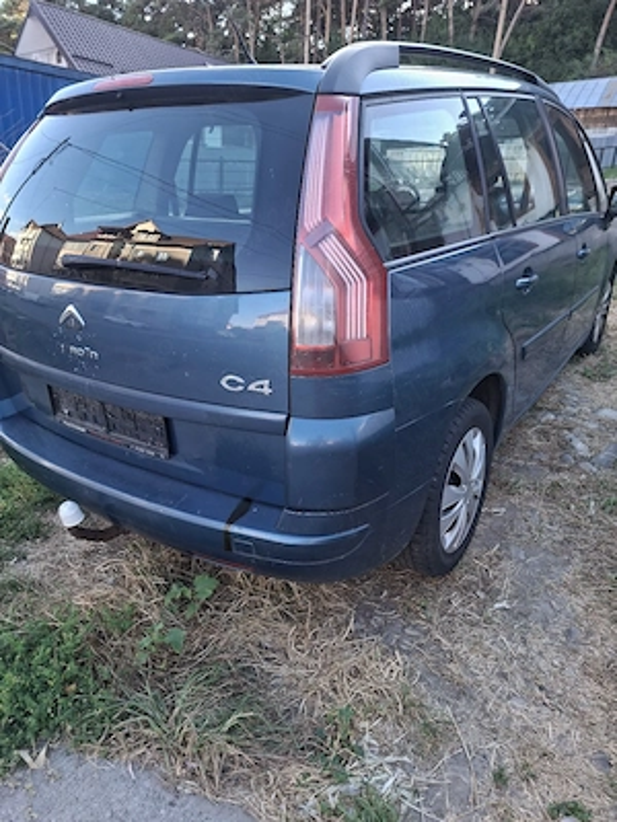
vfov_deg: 73.9
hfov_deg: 58.9
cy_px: 411
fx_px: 547
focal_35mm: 23
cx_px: 308
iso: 50
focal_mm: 5.54
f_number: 1.8
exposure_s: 1/125
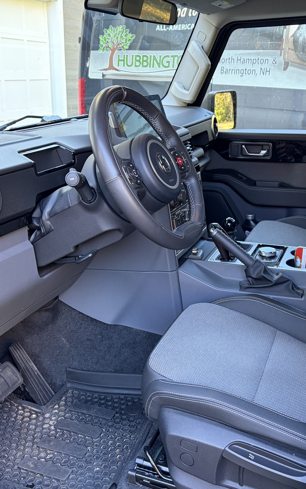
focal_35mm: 37
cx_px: 167
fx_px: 494
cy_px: 245
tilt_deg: -19.9
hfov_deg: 34.4
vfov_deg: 52.8
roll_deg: -1.2
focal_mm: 5.96
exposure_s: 1/60
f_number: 1.6
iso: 160
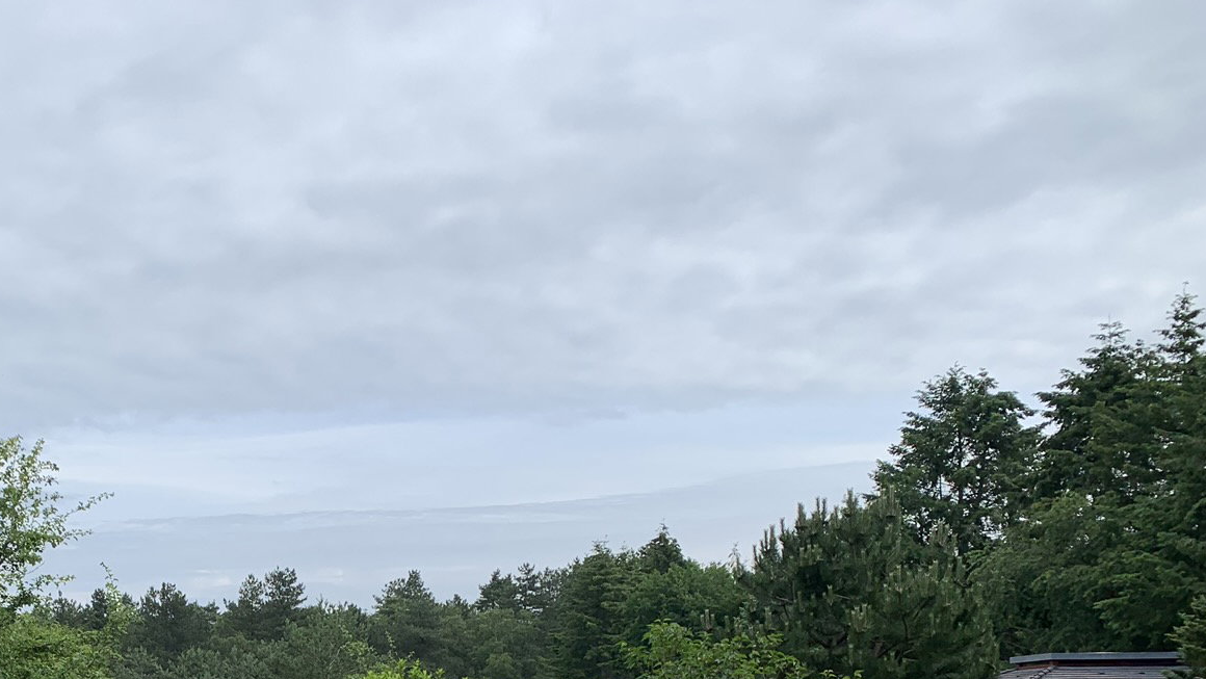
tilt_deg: -0.7
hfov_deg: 39.2
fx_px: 1599
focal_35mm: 50
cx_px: 185
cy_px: 757
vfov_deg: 22.5
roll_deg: +0.9
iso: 25
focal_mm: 4.25
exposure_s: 1/2545
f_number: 1.8
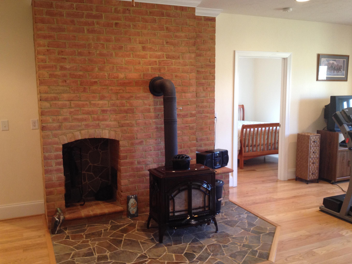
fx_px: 366
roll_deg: +1.2
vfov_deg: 39.7
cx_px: 172
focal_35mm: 36
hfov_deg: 51.3
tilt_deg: -7.8
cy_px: 135
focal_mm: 4.28
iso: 125
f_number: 2.4
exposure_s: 1/20
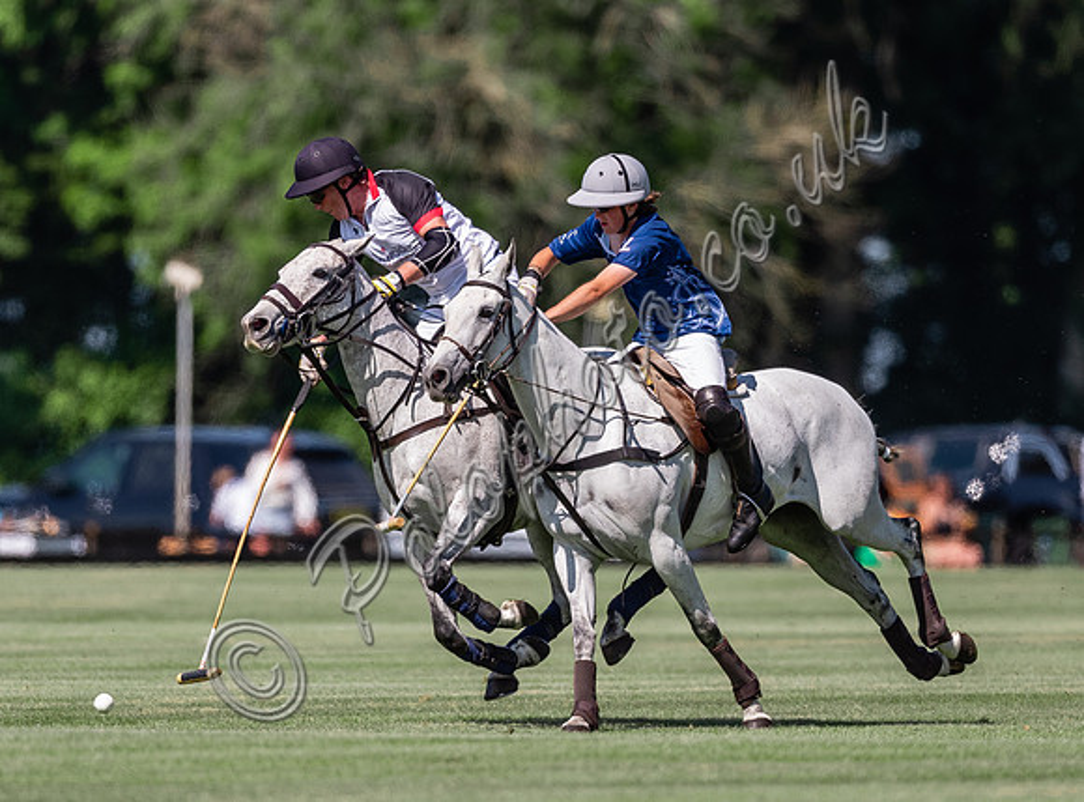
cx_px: 641
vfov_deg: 1.6
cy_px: 462
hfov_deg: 2.2
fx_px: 27851
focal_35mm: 894
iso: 400
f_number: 4
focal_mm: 500
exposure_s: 1/4000
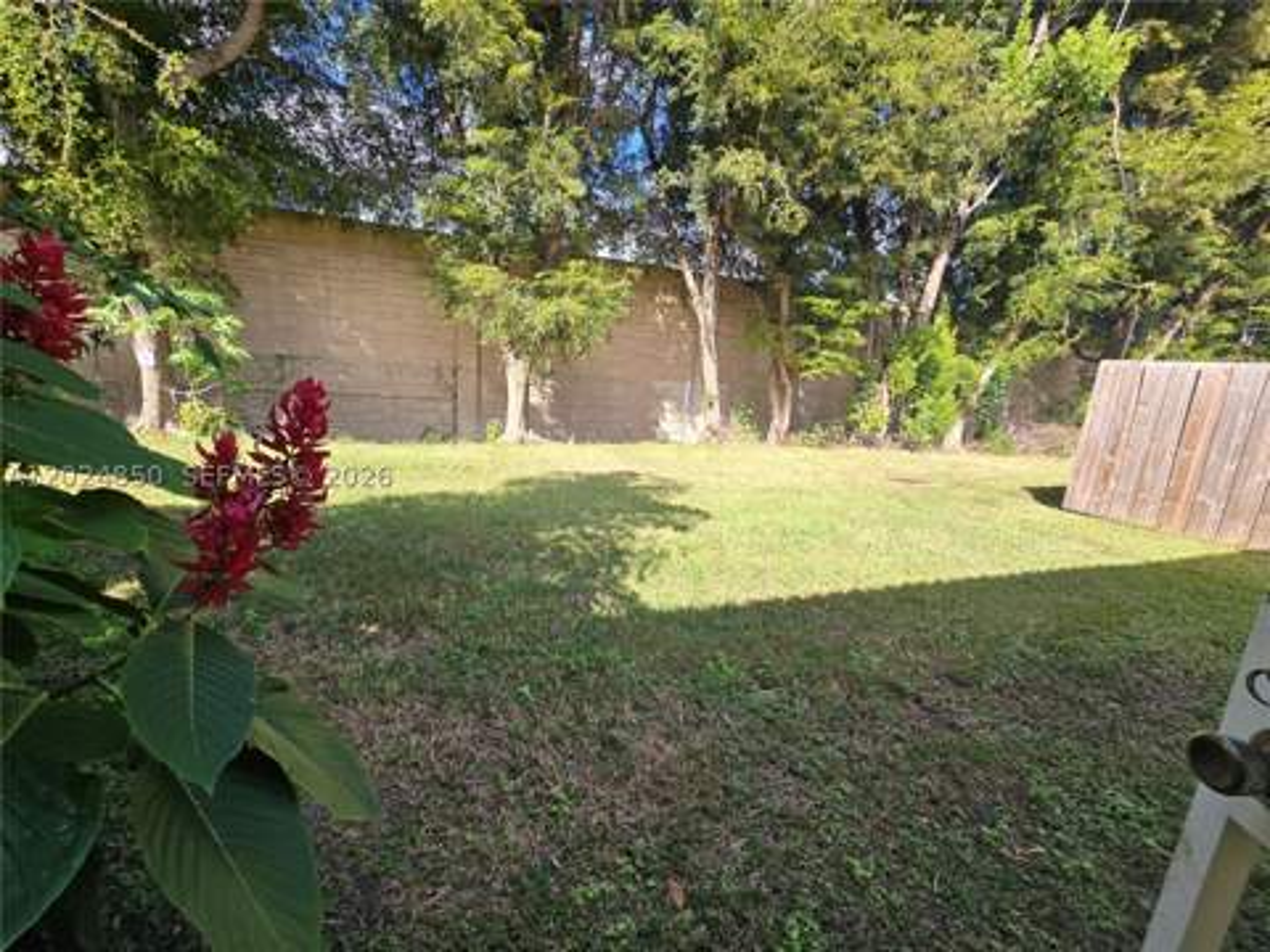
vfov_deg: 89.9
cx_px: 635
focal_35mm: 13
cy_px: 476
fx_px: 477
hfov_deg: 106.2
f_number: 2.2
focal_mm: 2.2
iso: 50
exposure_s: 1/652
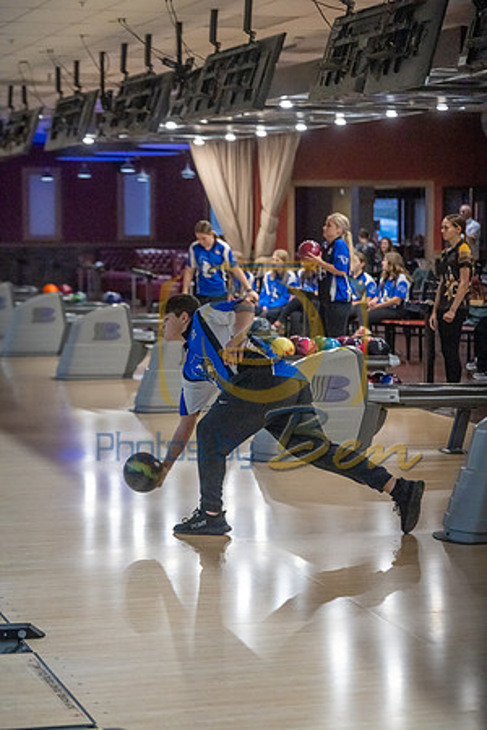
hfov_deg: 14.9
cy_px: 365
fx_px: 1867
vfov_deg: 22.1
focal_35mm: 92
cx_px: 244
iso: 4000
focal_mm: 92
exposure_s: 1/800
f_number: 3.5
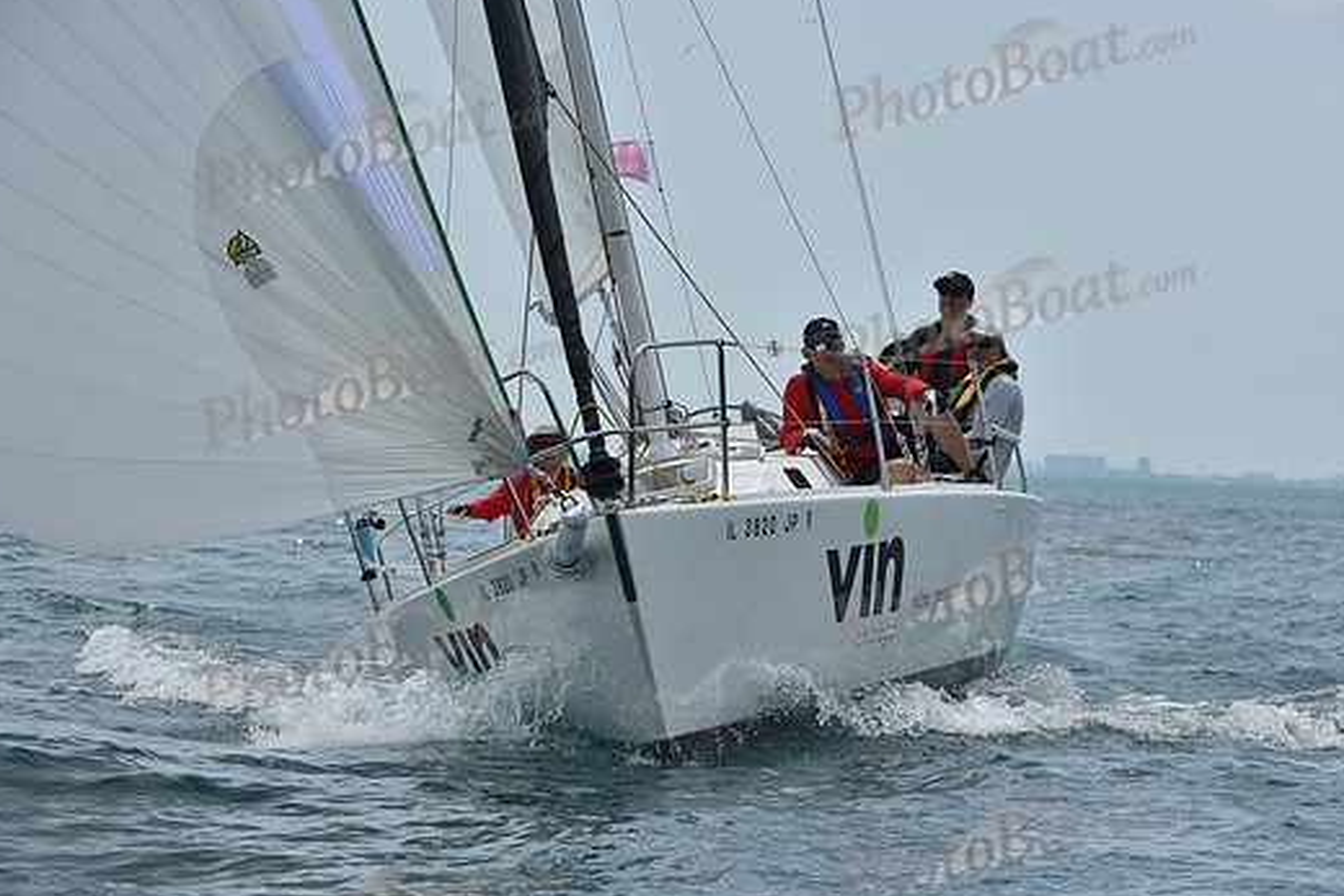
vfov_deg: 7.5
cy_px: 482
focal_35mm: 184
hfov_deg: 11.2
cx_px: 700
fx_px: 6871
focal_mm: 165
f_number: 9
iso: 250
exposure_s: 1/1250
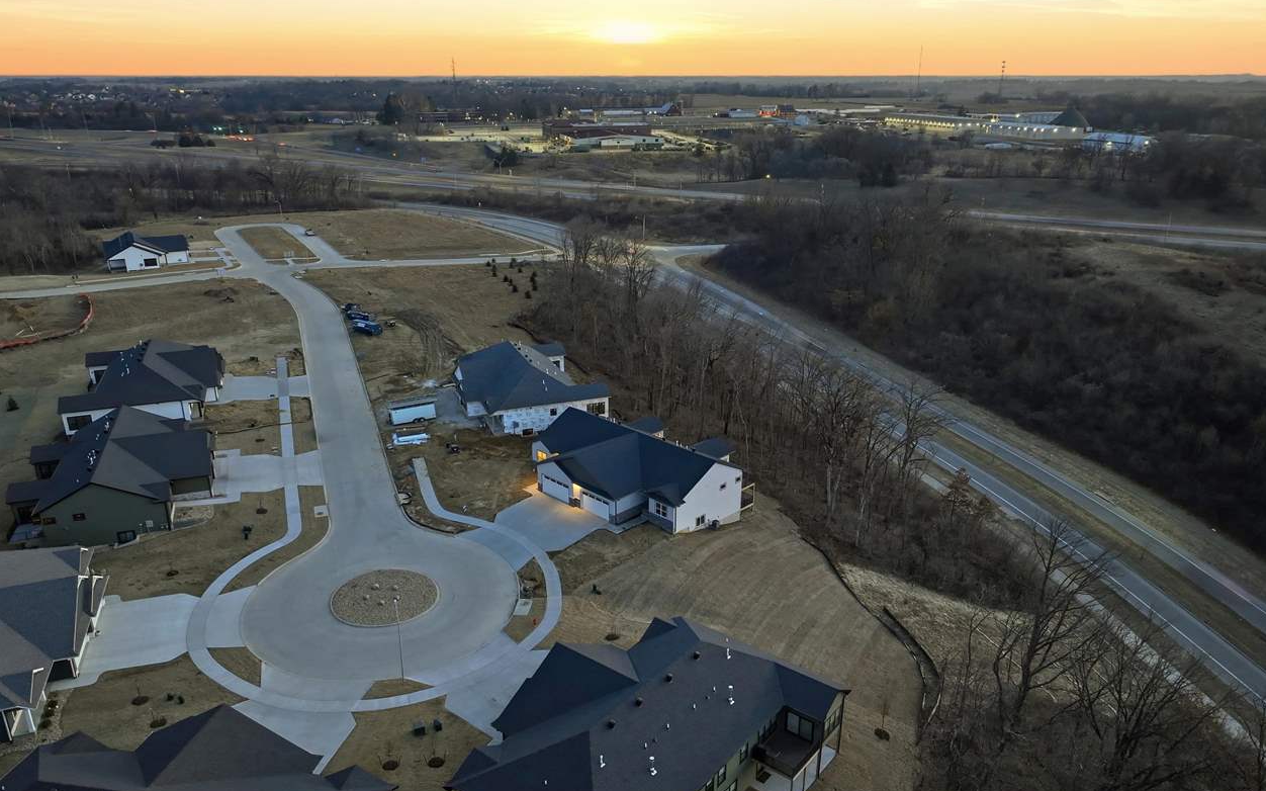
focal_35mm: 26
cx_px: 630
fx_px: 897
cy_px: 416
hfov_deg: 70.4
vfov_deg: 47.6
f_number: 2.8
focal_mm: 12.3
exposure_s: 1/15
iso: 180
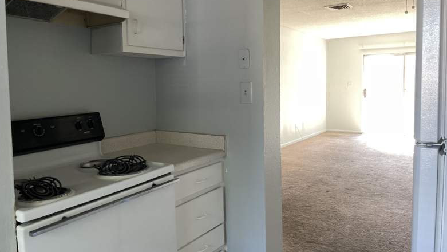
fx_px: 344
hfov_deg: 66.0
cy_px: 108
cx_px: 220
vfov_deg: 40.1
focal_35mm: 29
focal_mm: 4.2
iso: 100
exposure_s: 1/121
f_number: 1.6
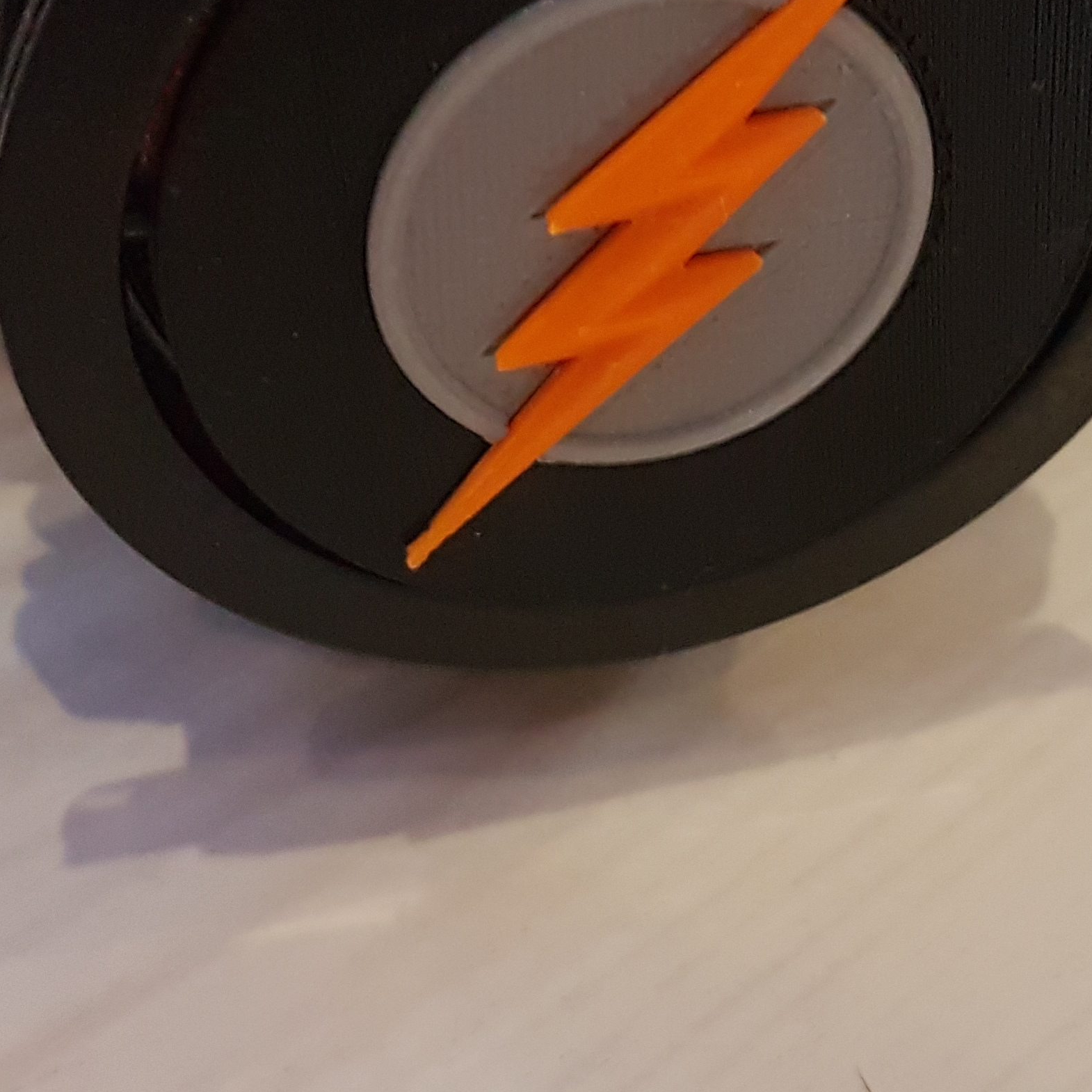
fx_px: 2106
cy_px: 264
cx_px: 588
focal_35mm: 59
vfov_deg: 28.6
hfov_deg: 29.1
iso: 400
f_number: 1.7
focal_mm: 4.2
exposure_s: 1/10
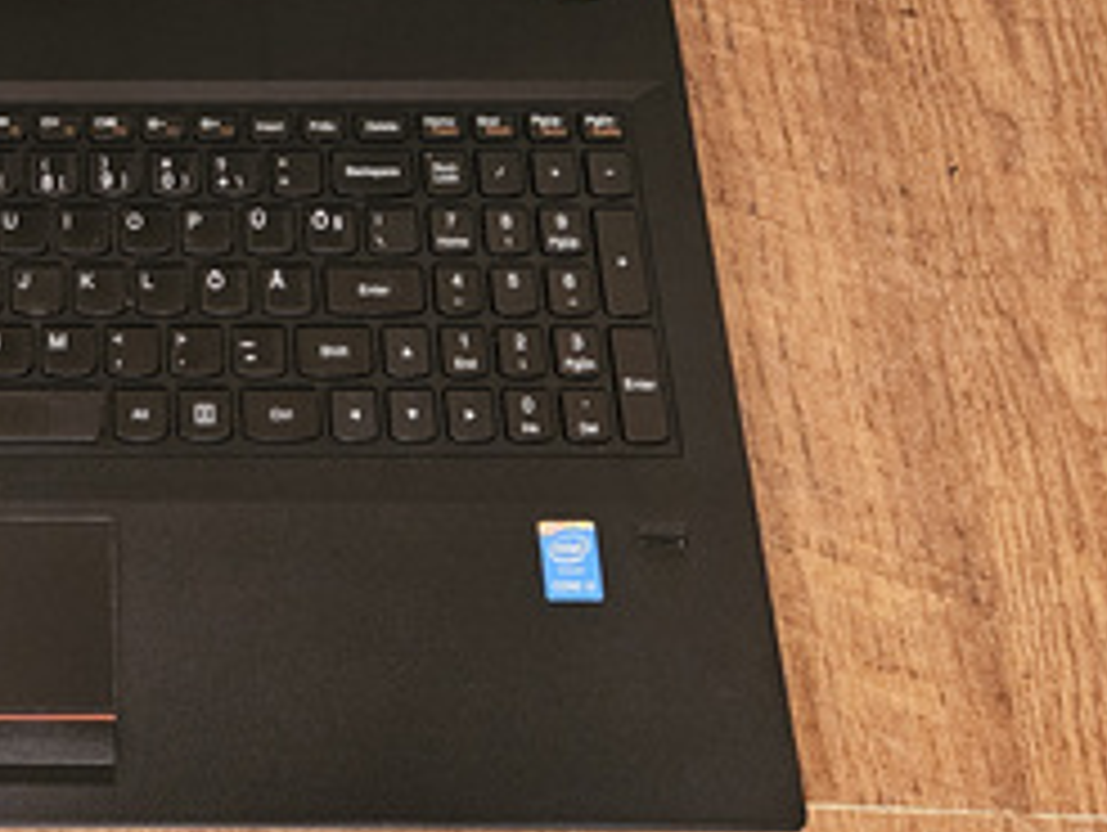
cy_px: -27
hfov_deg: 32.0
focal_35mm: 56
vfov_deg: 24.8
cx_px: 40
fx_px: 1793
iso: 640
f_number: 1.8
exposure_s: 1/50
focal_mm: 5.4
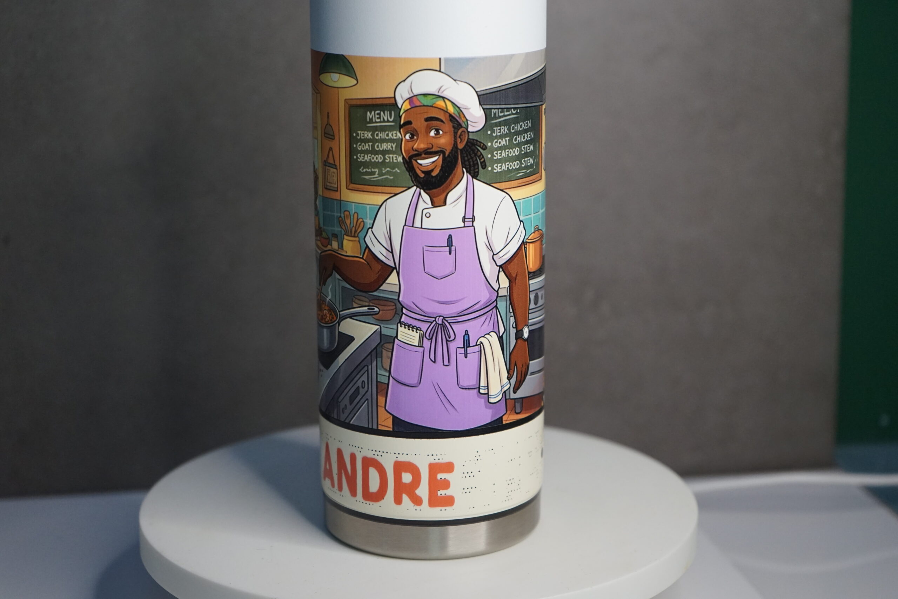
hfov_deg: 30.5
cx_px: 449
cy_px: 300
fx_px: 1646
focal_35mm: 66
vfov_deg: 20.6
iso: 1600
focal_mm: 66
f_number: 5.6
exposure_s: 1/160
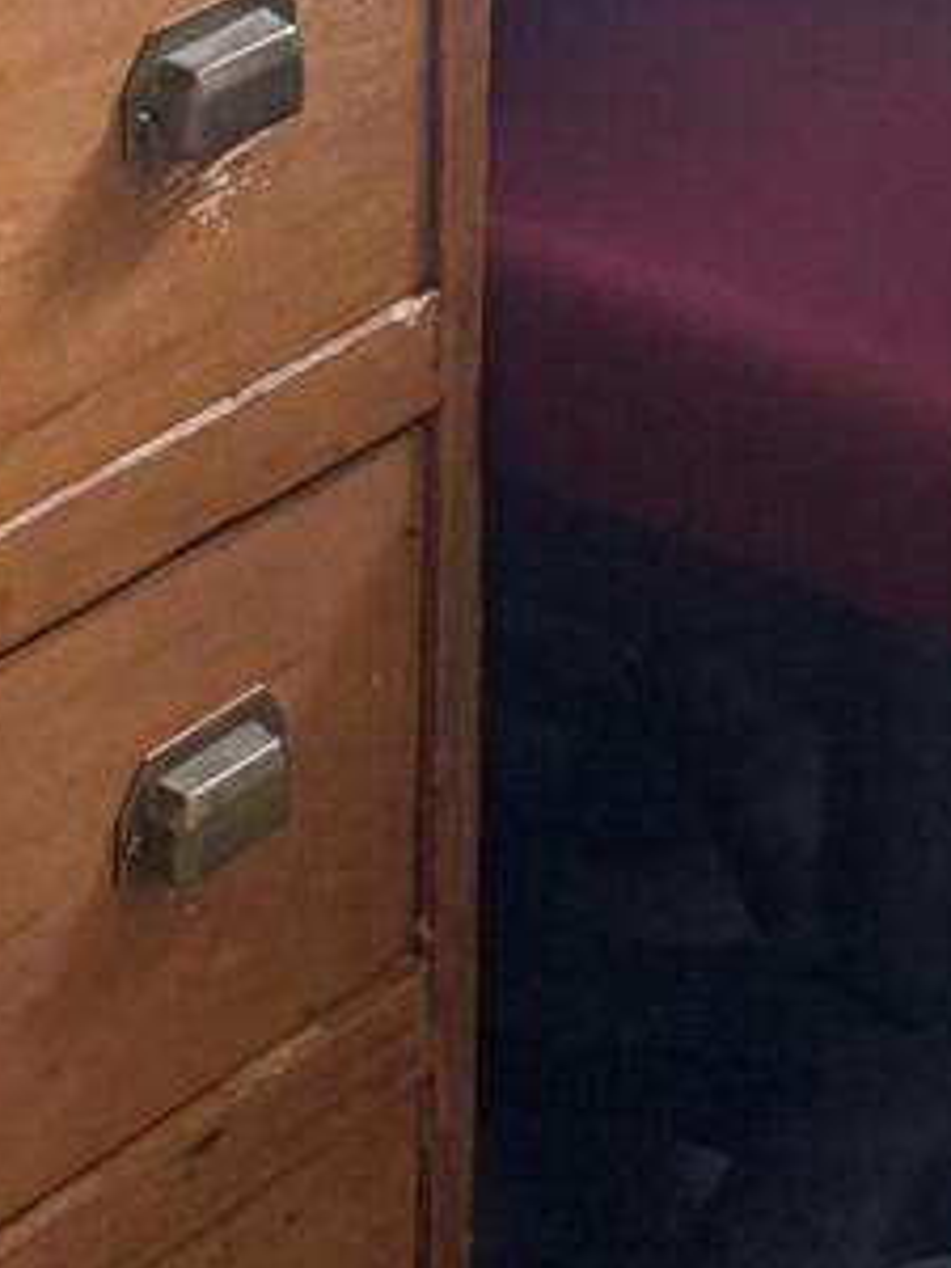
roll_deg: +0.5
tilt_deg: -8.3
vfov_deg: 10.7
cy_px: -1699
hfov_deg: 8.8
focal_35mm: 160
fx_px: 5861
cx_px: -888
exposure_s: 1/60
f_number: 1.78
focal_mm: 6.76
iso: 250
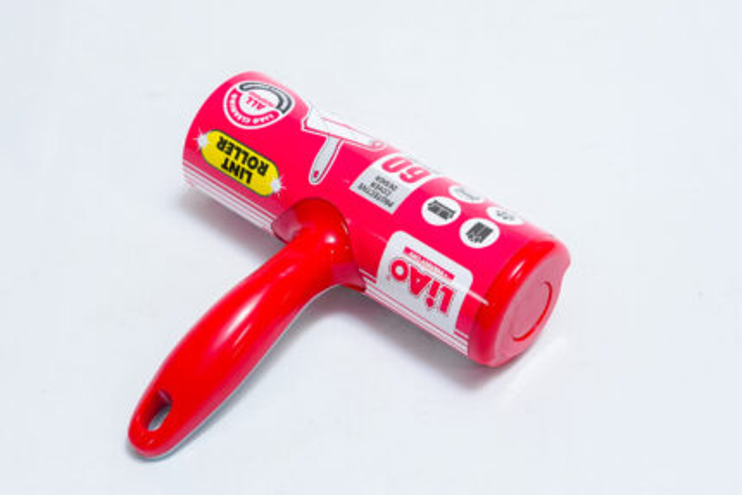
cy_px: 248
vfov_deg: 18.9
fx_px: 1484
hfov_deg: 28.1
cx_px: 371
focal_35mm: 72
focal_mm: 48
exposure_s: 1/125
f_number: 11
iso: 3200
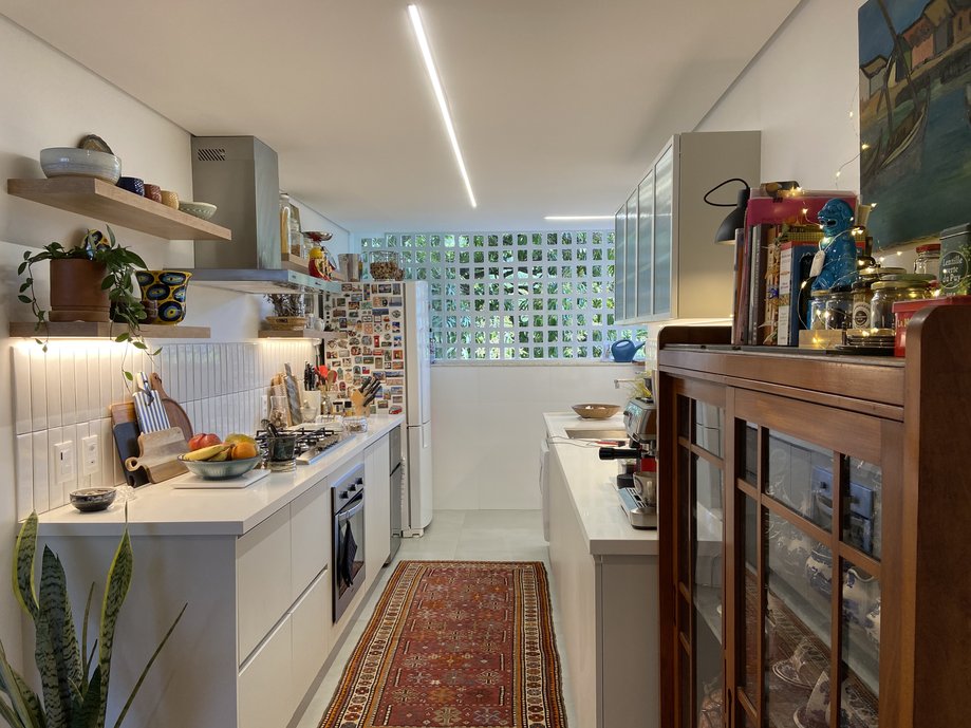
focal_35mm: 26
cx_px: 486
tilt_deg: -2.9
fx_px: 729
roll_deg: +0.4
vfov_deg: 53.1
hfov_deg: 67.3
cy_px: 364
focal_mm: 4.25
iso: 64
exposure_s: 1/60
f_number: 1.8
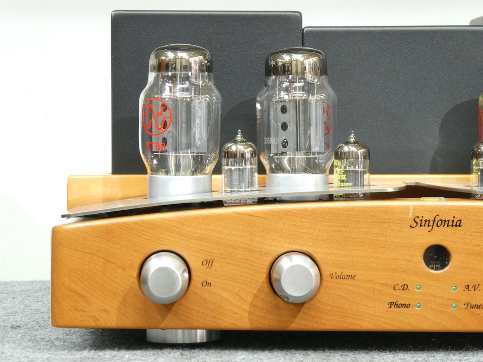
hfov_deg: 13.8
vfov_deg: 10.4
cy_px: 181
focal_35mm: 143
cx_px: 242
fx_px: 1995
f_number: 6.3
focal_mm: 25.6
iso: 200
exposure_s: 1/1.6
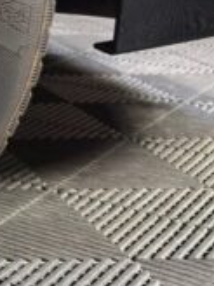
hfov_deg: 11.3
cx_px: -320
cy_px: -20
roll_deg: -1.2
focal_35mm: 106
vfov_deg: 18.0
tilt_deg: -7.6
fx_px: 874
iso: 400
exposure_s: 1/33
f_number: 1.78
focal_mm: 6.76
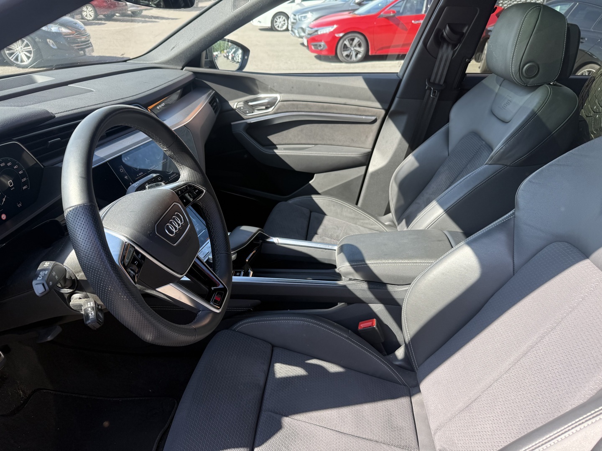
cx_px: 301
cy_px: 226
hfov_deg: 71.6
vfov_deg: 56.8
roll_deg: -2.6
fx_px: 417
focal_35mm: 24
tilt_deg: -28.8
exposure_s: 1/524
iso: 80
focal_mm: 6.76
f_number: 1.78
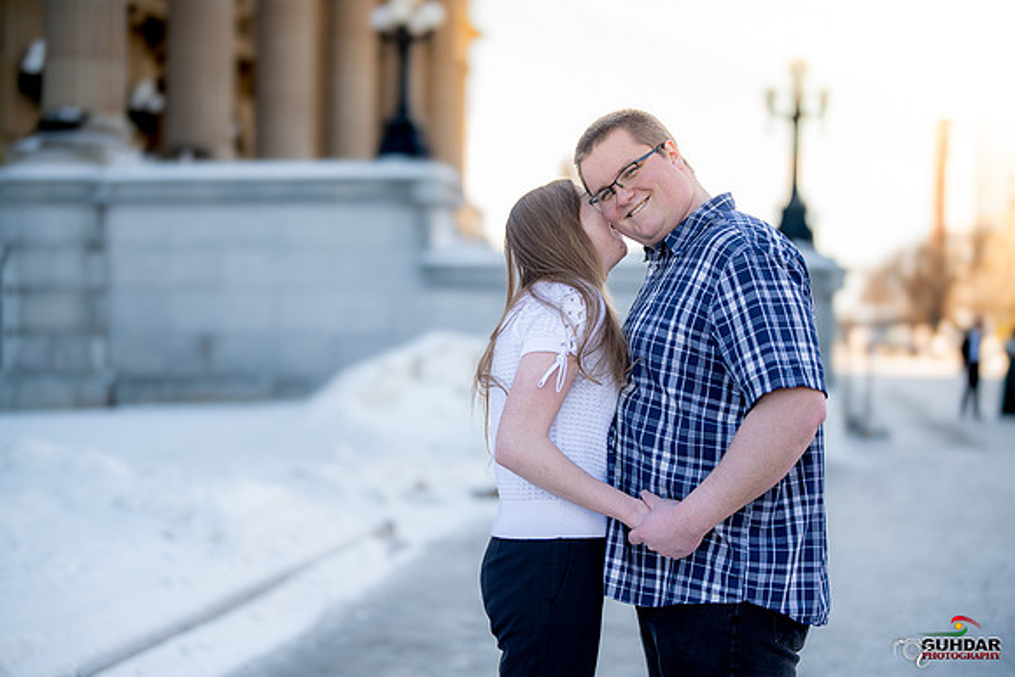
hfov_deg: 39.6
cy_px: 338
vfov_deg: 27.0
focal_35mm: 50
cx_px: 508
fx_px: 1410
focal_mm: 50
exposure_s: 1/3200
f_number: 1.3
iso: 250
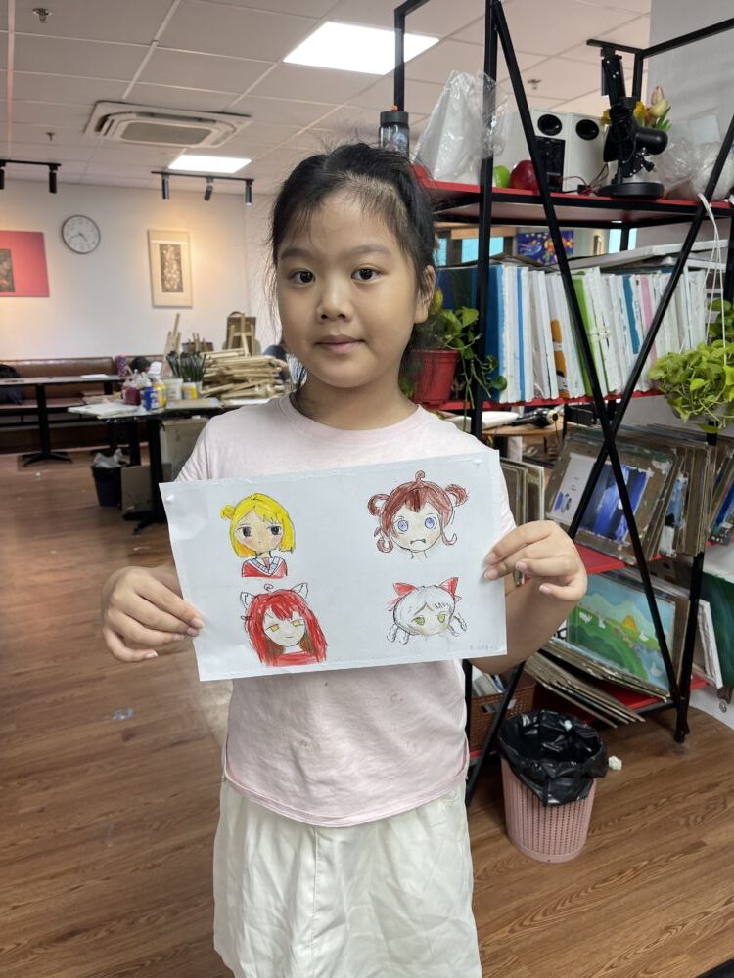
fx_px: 707
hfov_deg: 54.9
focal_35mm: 25
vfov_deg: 69.4
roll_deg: +0.0
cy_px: 489
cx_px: 367
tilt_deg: -13.6
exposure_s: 1/100
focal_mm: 5.1
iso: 100
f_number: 1.6
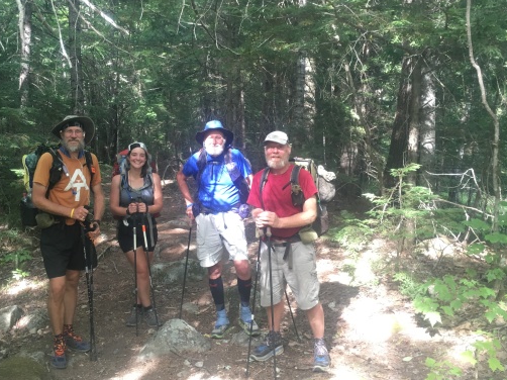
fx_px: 542
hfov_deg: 49.9
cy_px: 171
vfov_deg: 38.6
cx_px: 211
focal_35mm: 37
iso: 40
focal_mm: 4.15
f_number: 2.2
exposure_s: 1/30
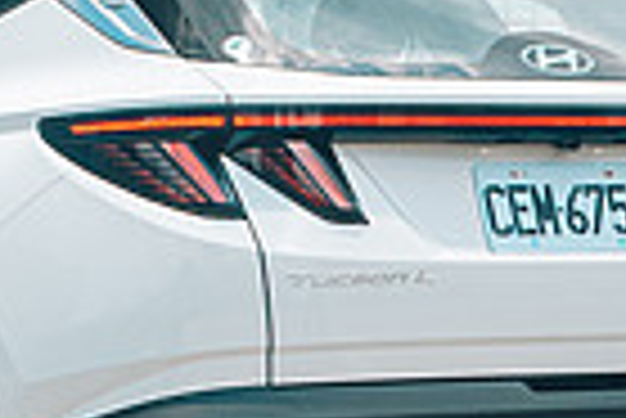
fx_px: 4091
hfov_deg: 8.3
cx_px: -635
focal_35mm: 235
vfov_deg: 5.9
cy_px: 137
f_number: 5.6
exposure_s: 1/125
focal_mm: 42
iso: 400
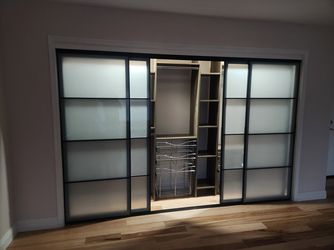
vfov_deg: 58.9
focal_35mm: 23
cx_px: 167
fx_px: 222
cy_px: 125
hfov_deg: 73.9
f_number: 1.8
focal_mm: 5.4
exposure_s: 1/24
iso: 800
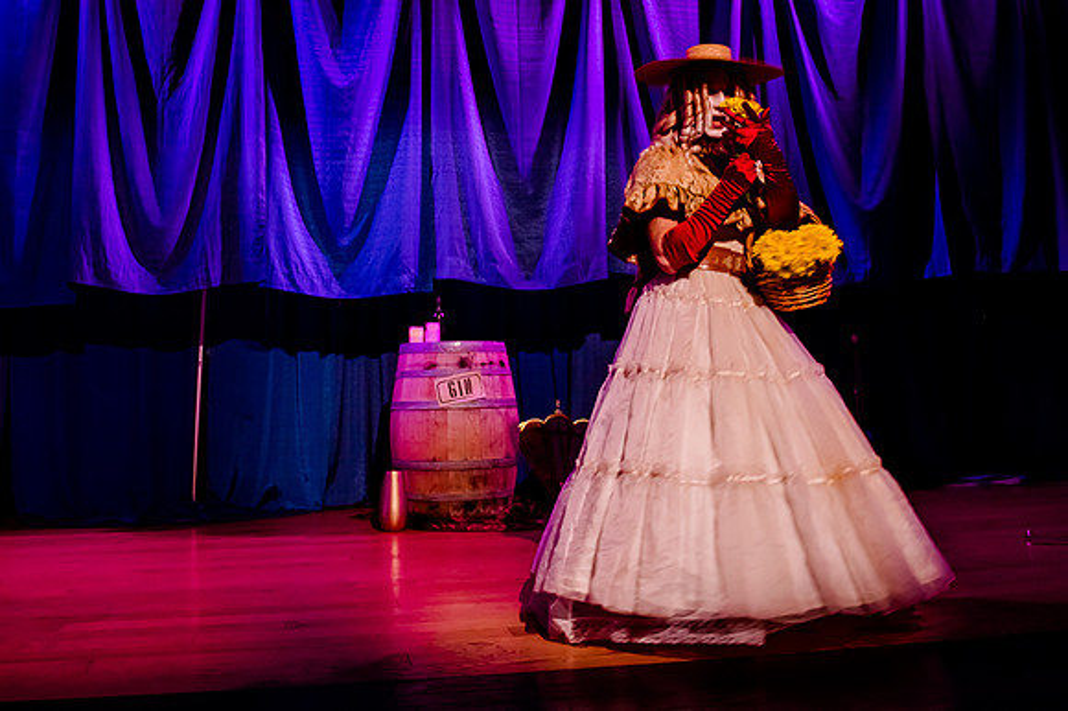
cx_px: 493
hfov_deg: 53.0
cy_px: 230
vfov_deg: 36.3
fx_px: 1070
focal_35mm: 36
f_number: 2.8
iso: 2500
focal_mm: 26
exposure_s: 1/25
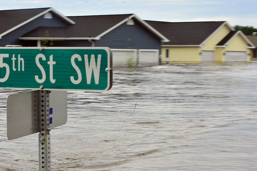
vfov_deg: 15.2
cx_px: 106
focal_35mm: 90
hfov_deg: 22.6
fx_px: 642
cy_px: 83
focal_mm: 75
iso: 400
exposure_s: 1/100
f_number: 20
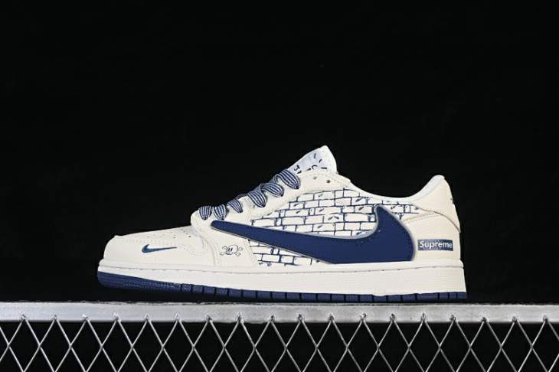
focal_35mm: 75
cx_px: 280
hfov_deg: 27.0
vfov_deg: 18.2
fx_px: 1164
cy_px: 186
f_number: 8
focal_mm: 50
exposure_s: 1/80
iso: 160
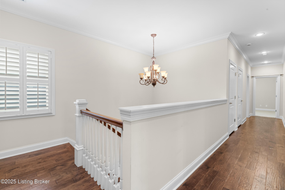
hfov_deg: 96.7
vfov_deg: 73.7
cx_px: 142
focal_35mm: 16
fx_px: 127
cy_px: 95
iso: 400
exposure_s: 1/50
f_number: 9
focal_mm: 16
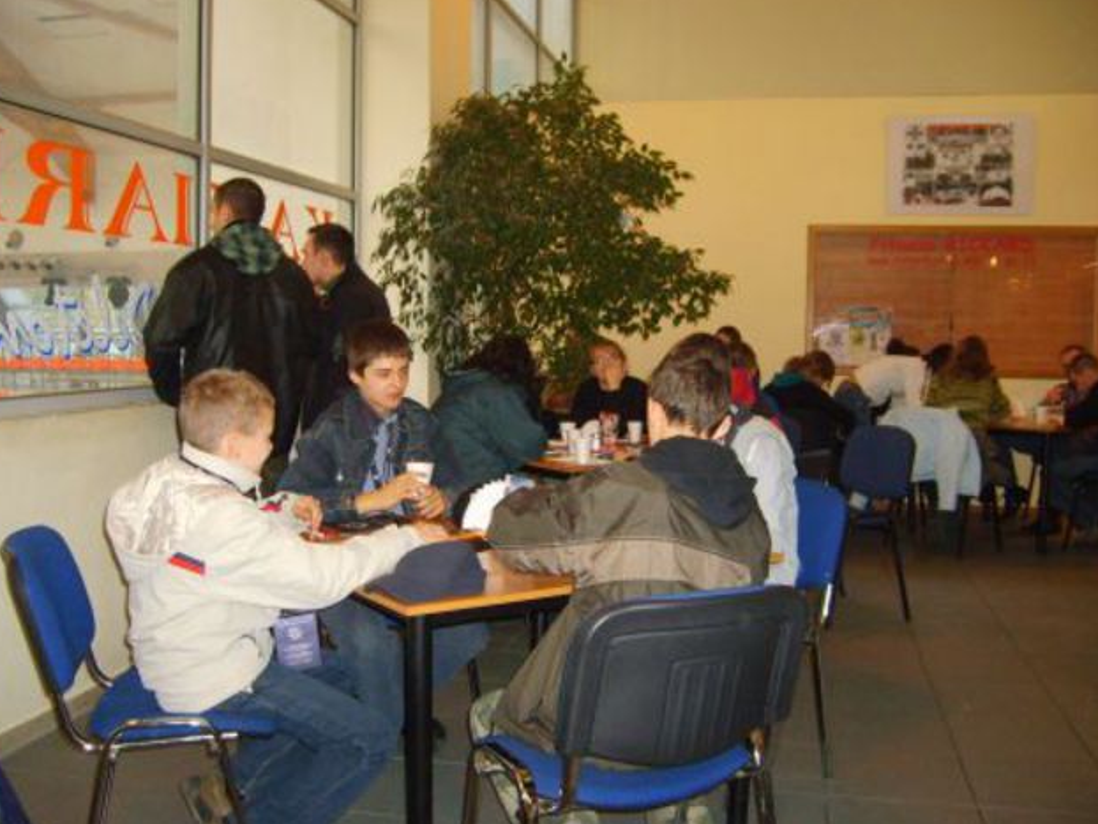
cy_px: 411
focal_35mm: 36
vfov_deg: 39.7
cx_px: 538
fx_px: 1142
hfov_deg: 51.3
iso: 235
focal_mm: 5.8
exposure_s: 1/45
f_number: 2.8
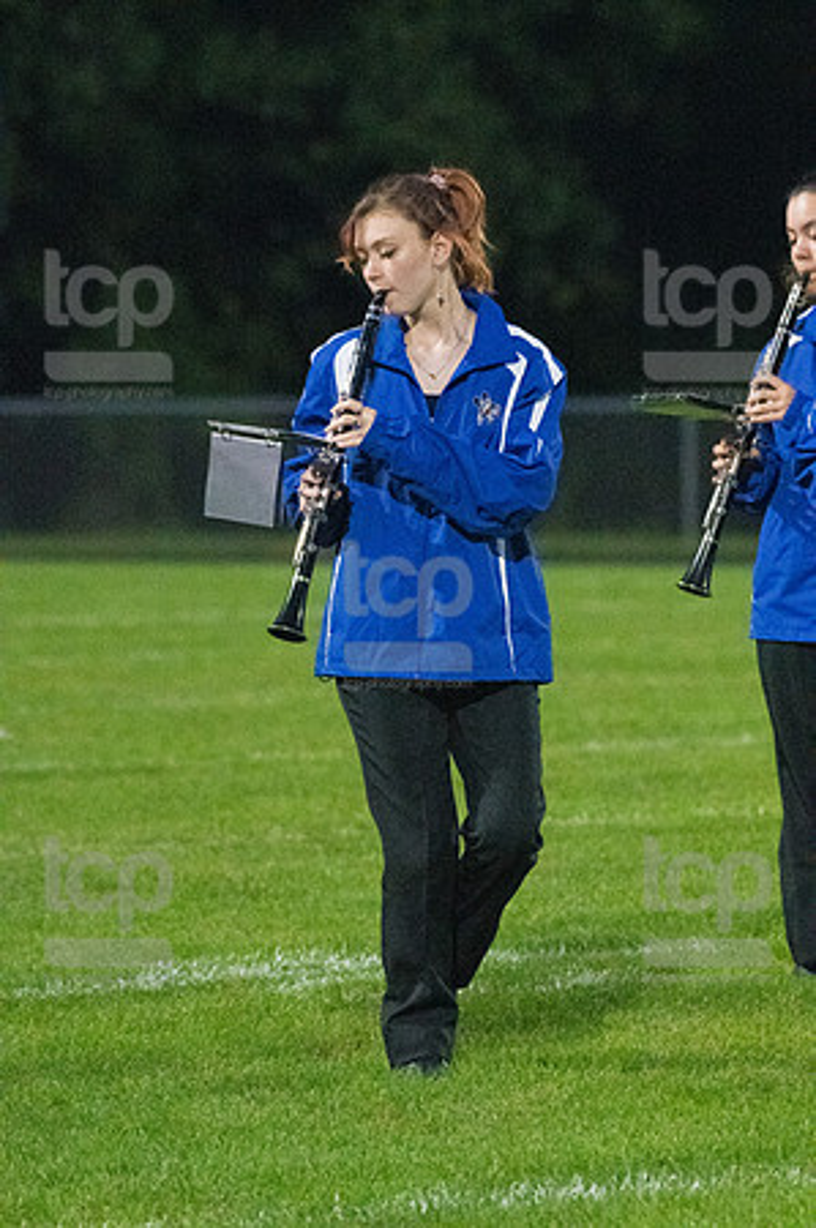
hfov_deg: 3.4
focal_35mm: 405
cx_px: 408
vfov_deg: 5.1
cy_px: 614
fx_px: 13801
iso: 6400
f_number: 5.6
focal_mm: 270
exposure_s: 1/1600
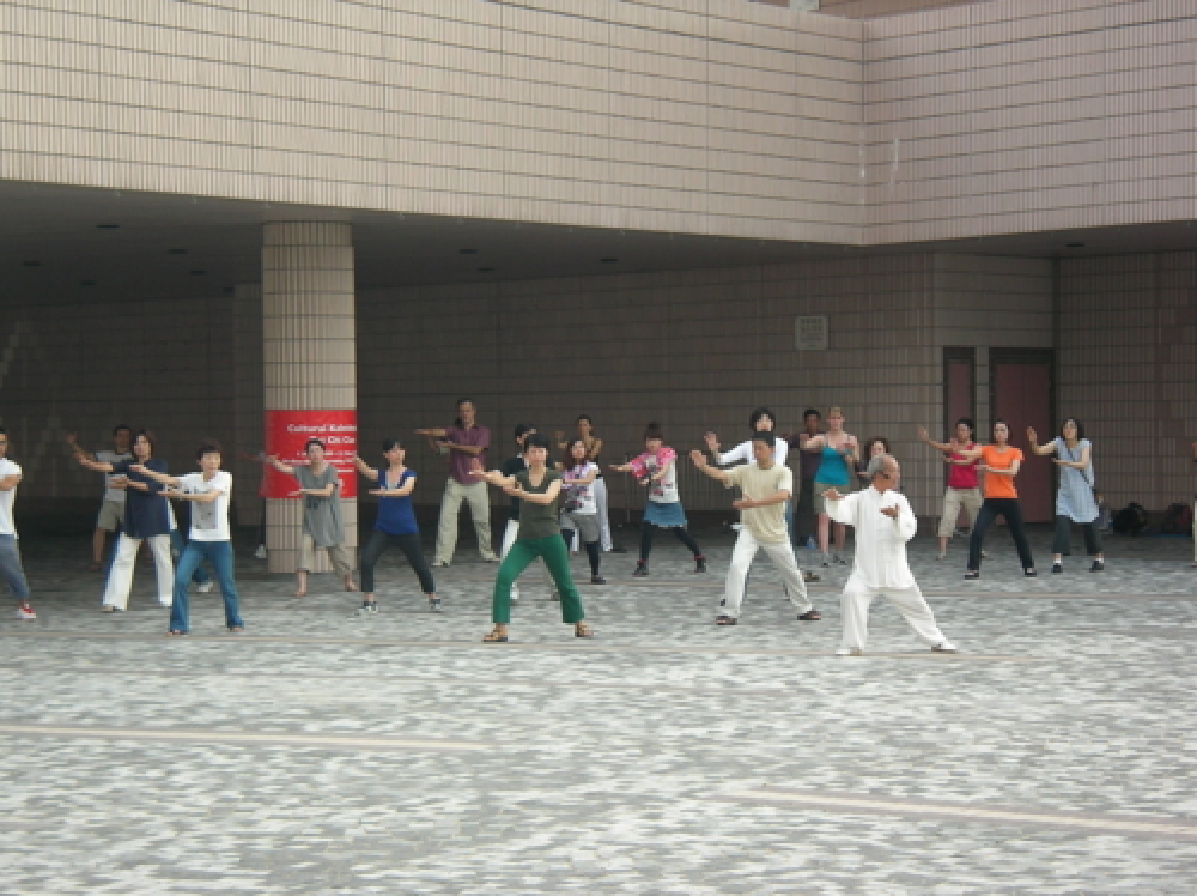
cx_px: 598
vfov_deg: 14.2
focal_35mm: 104
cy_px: 448
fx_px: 3593
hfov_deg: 18.9
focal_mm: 16
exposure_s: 1/160
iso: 50
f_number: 3.9
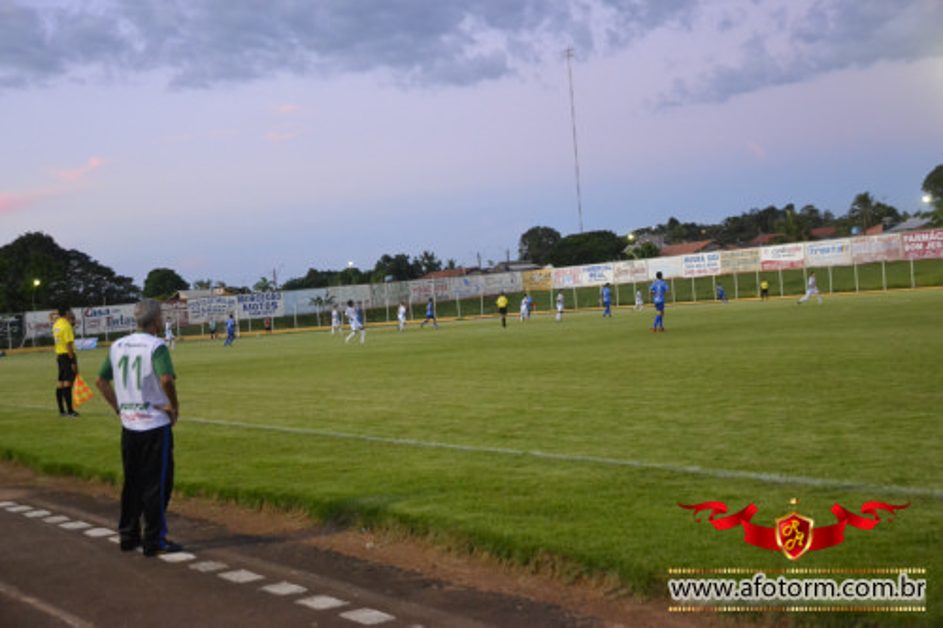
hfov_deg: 42.3
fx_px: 1218
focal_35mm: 46
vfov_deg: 28.9
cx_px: 472
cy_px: 314
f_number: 4
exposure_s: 1/160
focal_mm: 31
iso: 3200
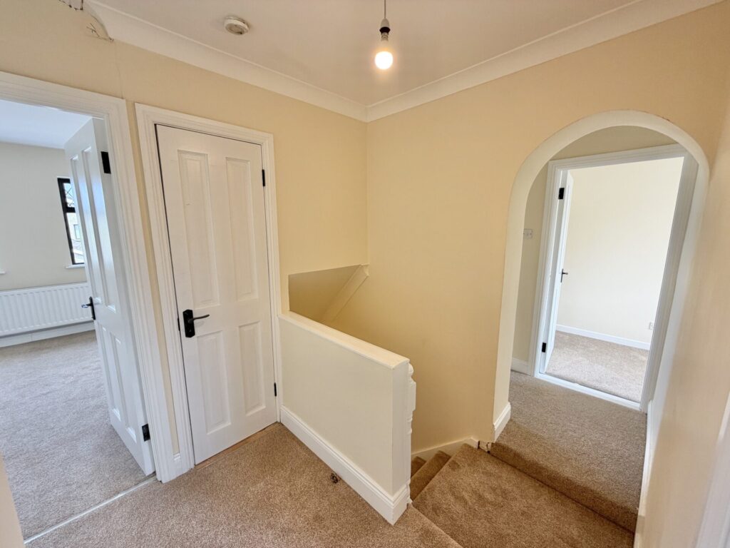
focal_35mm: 14
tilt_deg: -10.1
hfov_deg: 102.1
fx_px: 295
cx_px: 365
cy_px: 274
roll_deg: +0.1
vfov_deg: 85.7
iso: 64
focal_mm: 2.22
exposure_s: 1/121
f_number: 2.2
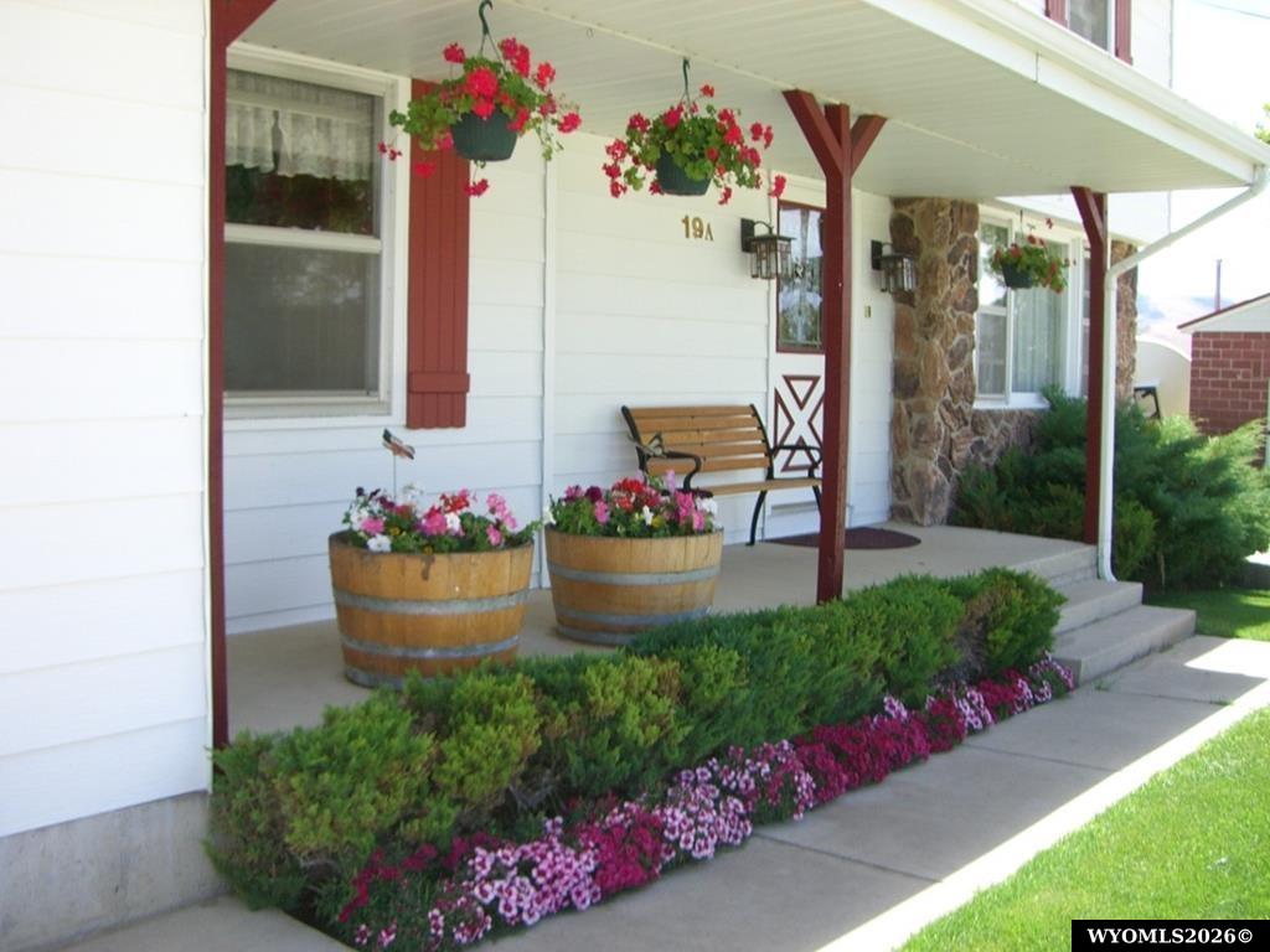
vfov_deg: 37.7
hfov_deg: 49.0
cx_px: 635
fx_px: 1394
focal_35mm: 38
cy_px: 476
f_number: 2.7
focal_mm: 6.2
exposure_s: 1/320
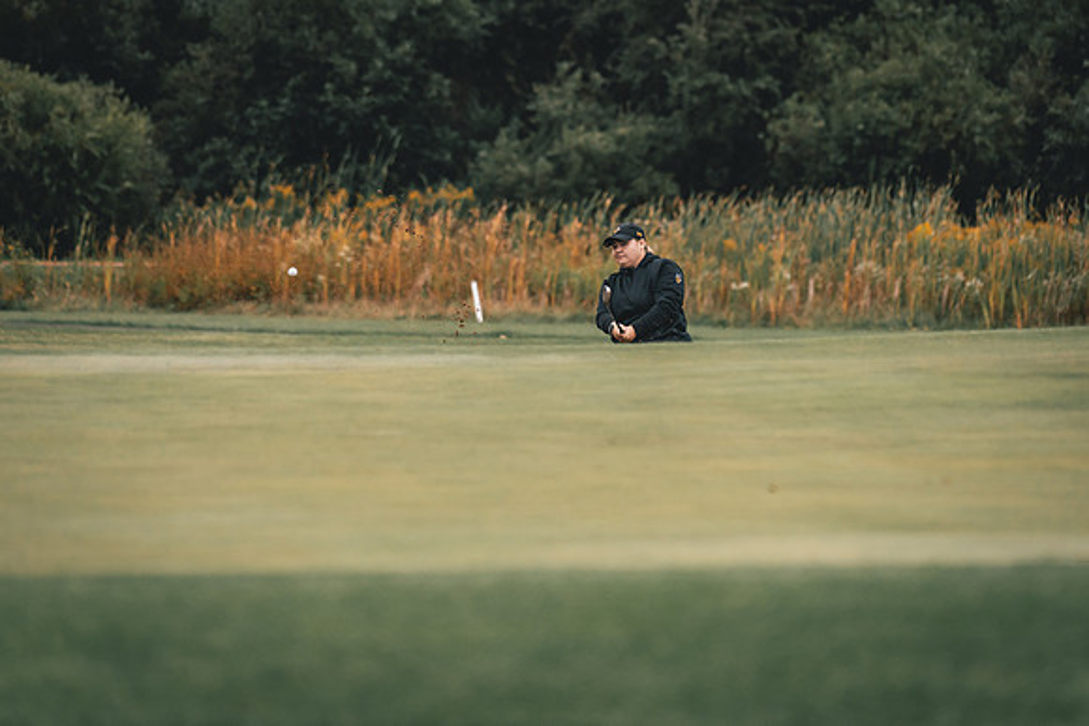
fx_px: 6671
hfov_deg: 9.3
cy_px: 266
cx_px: 552
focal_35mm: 220
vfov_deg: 6.2
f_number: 2.8
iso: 800
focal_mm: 150
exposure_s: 1/1250
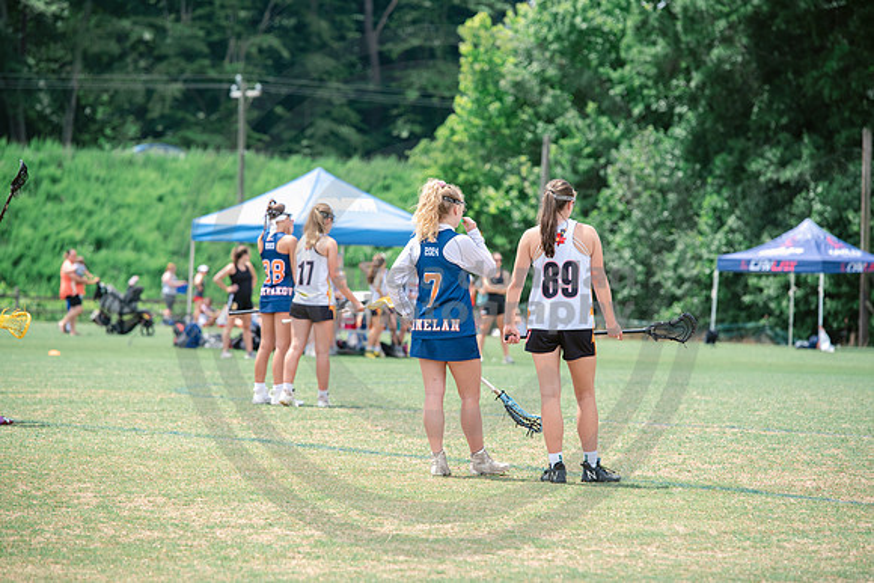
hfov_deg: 10.3
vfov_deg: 6.9
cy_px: 292
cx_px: 437
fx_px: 4856
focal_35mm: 200
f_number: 4.5
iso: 250
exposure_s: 1/1250
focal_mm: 200
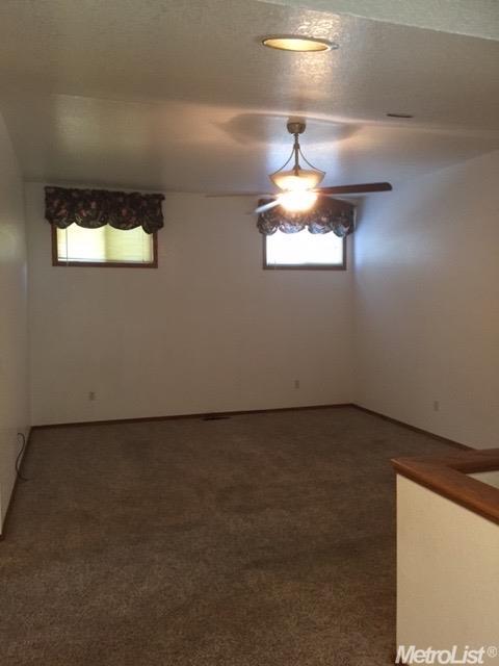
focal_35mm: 29
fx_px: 557
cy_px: 333
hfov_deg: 48.2
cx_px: 250
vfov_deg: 61.7
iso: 250
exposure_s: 1/30
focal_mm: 4.15
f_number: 2.2
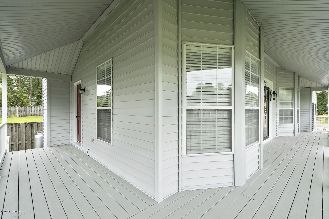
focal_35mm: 16
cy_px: 110
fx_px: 146
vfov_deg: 73.7
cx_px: 164
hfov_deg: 96.7
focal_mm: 16
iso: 1250
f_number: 6.3
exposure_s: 1/800
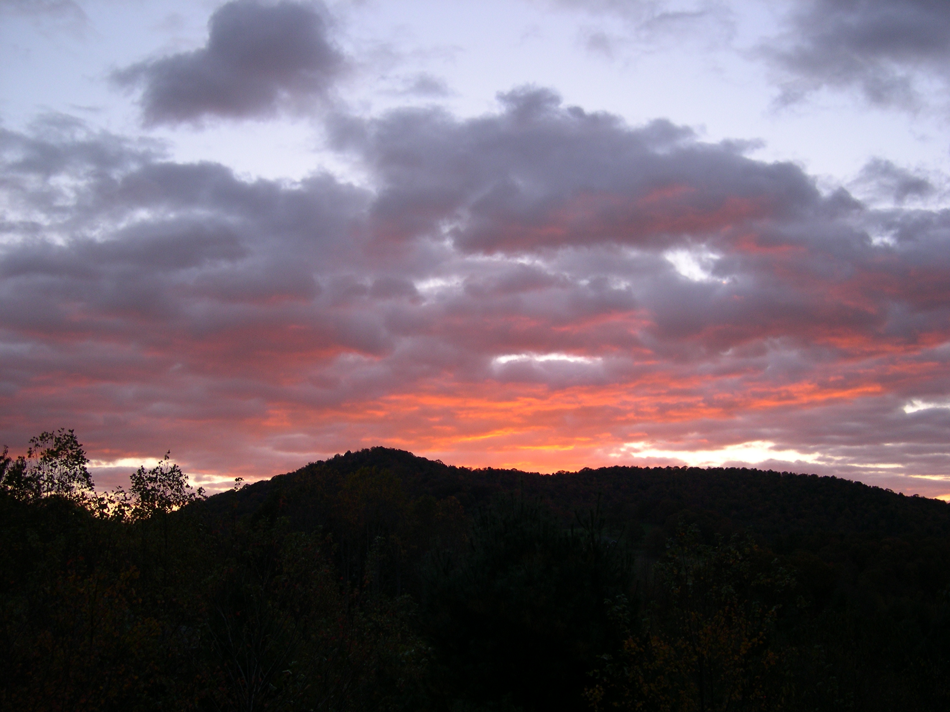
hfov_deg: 49.0
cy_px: 356
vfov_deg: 37.7
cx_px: 475
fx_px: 1043
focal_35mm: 38
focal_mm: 8
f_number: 2.8
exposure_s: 1/103
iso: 100
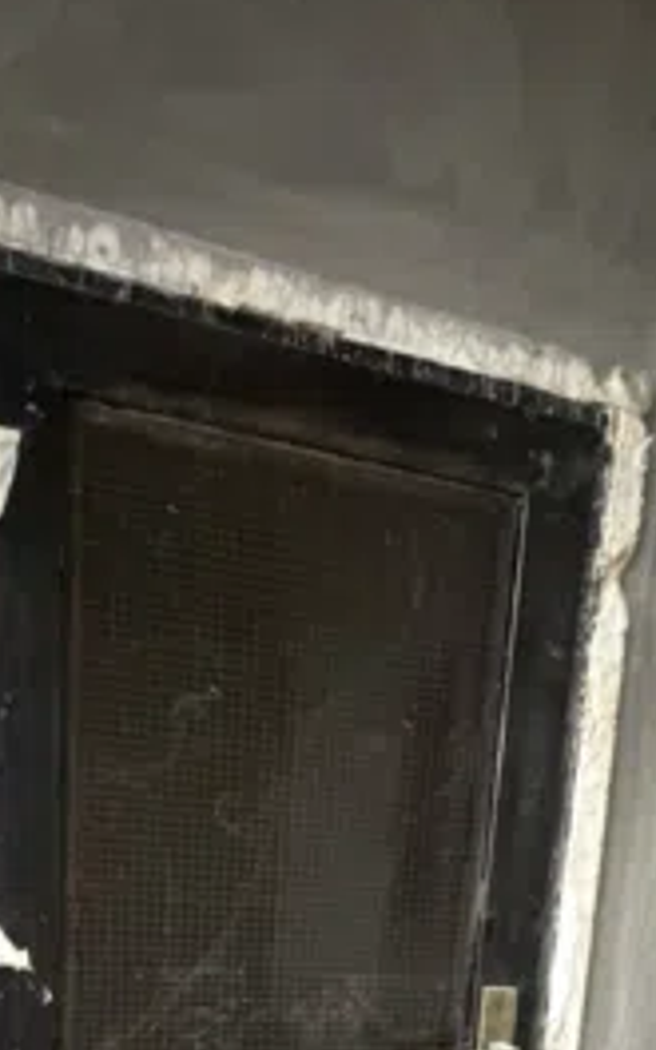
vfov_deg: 51.4
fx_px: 858
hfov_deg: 41.8
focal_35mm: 30
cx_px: 322
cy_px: 1032
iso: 1600
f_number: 2.2
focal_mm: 2.22
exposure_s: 1/40
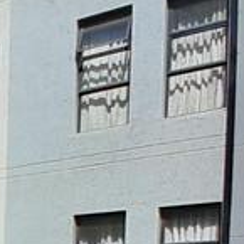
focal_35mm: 83
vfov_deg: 18.7
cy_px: 355
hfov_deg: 17.8
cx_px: -162
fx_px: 662
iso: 40
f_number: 2.2
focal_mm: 1.46
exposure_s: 1/1901
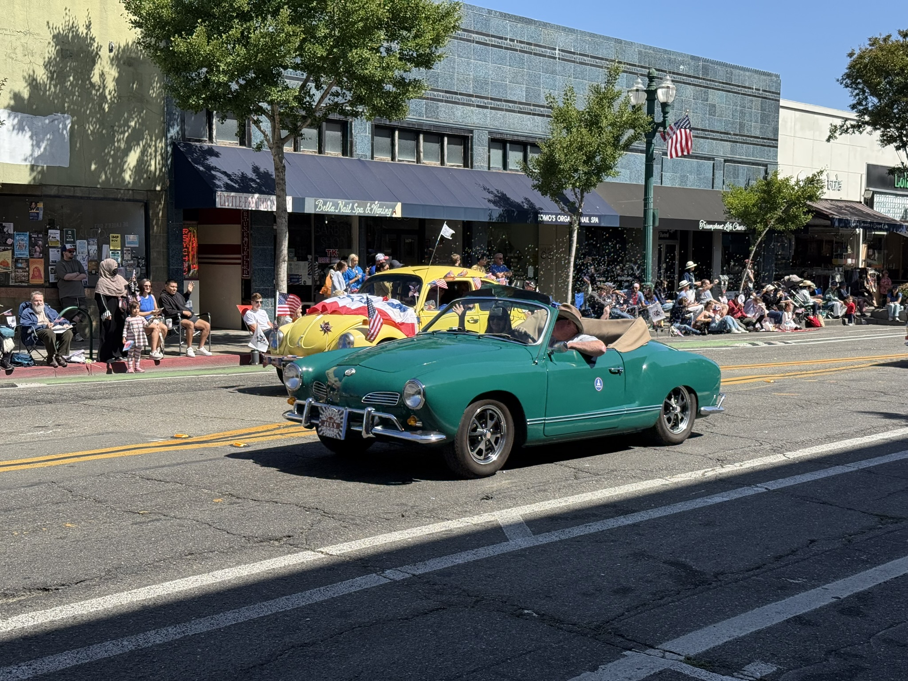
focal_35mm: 48
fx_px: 1259
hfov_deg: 39.7
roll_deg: -0.7
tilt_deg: -5.0
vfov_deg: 30.3
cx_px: 454
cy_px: 340
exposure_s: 1/2976
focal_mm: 6.76
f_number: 1.78
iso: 64
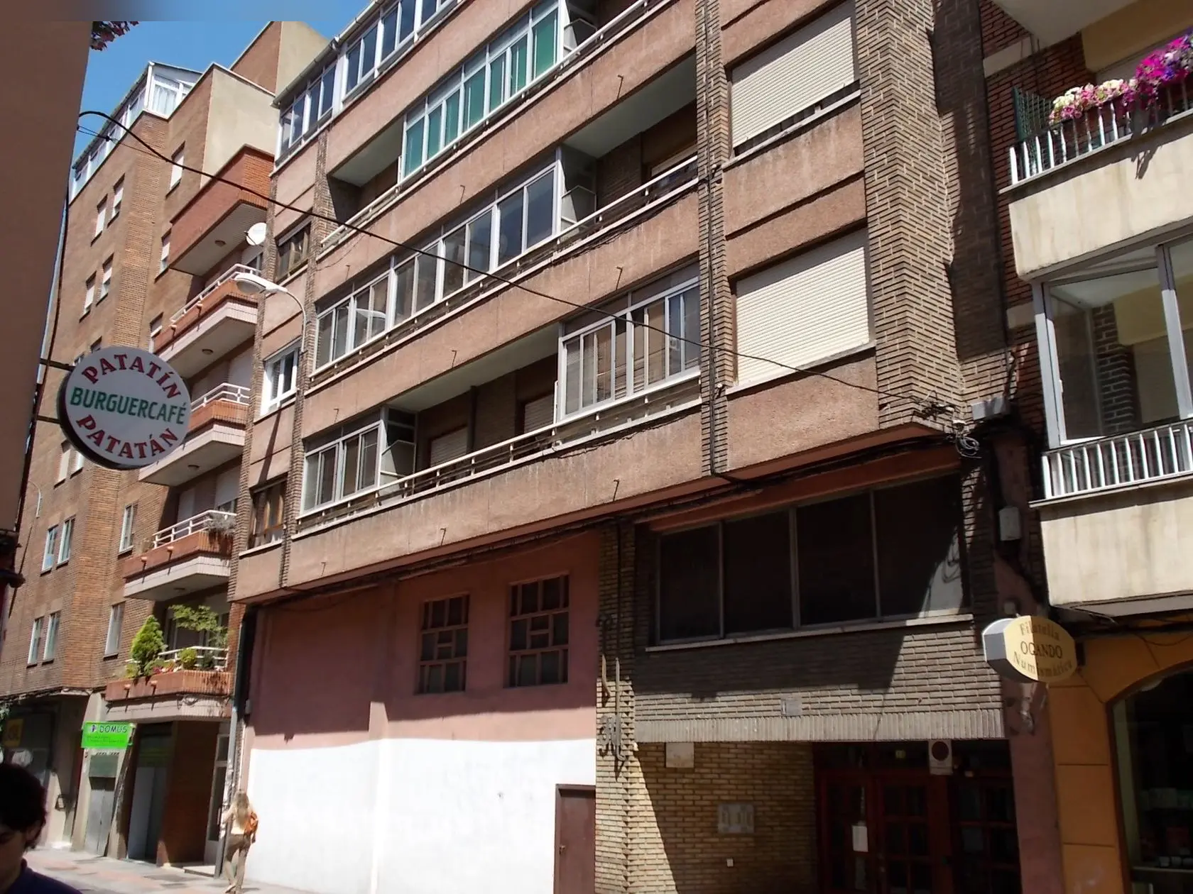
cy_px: 447
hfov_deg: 54.0
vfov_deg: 41.8
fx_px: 1172
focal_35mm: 34
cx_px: 596
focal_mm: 6
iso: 80
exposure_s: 1/500
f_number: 3.6
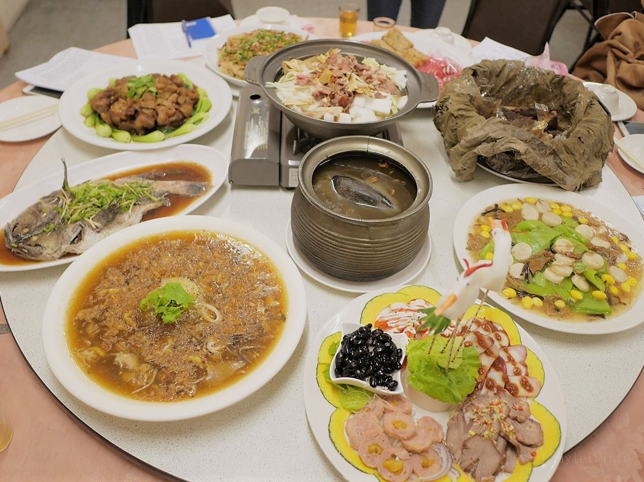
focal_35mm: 30
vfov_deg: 46.8
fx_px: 558
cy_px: 241
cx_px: 322
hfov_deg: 60.0
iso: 200
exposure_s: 1/60
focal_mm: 15
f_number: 1.7
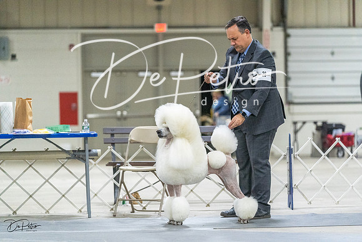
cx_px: 181
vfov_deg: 9.8
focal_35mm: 140
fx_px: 1408
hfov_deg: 14.7
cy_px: 121
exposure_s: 1/400
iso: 6400
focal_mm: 140
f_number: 3.2
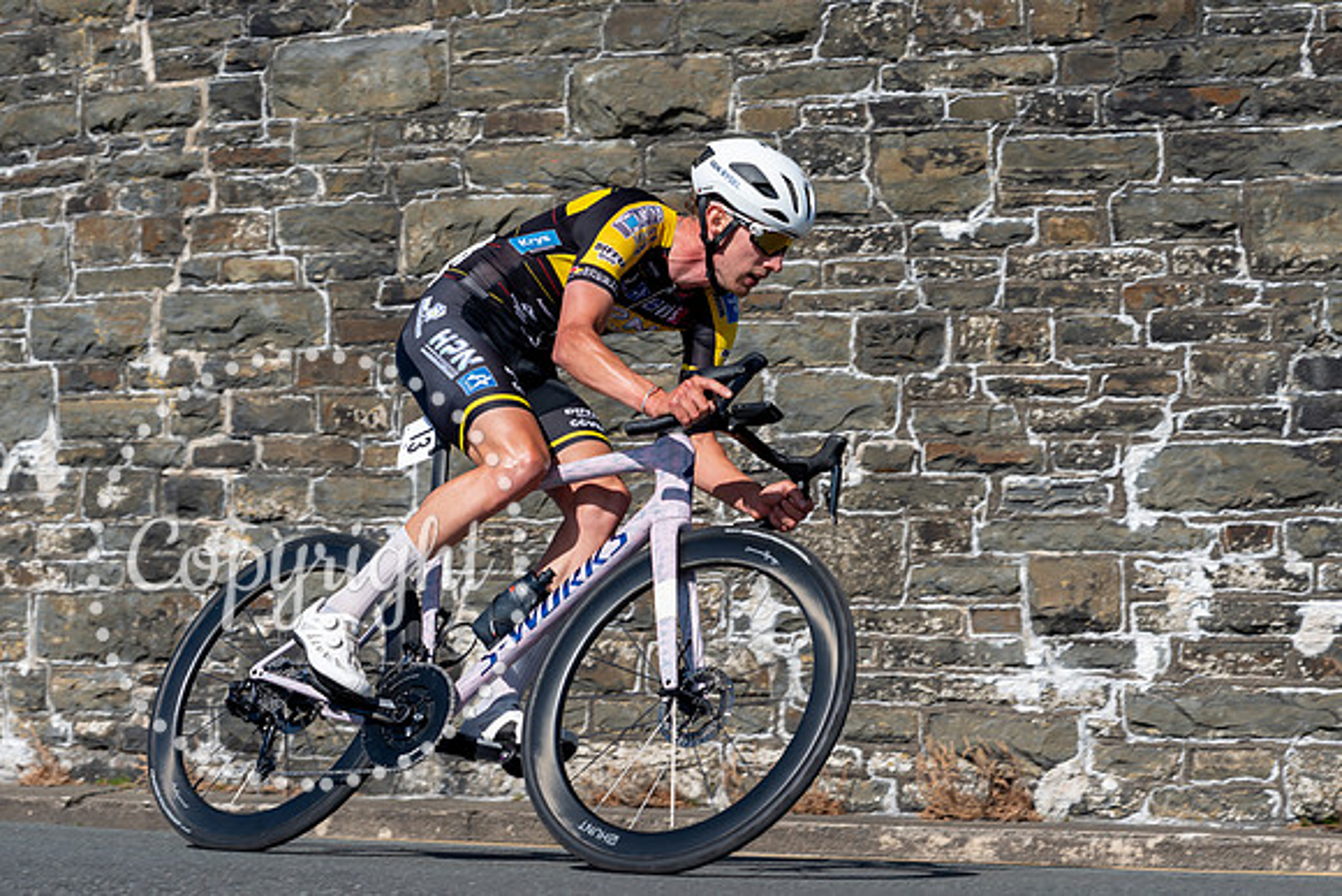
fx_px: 3488
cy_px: 447
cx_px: 579
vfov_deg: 14.6
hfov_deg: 21.8
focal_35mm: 94
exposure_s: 1/1250
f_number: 4
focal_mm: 63
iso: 100
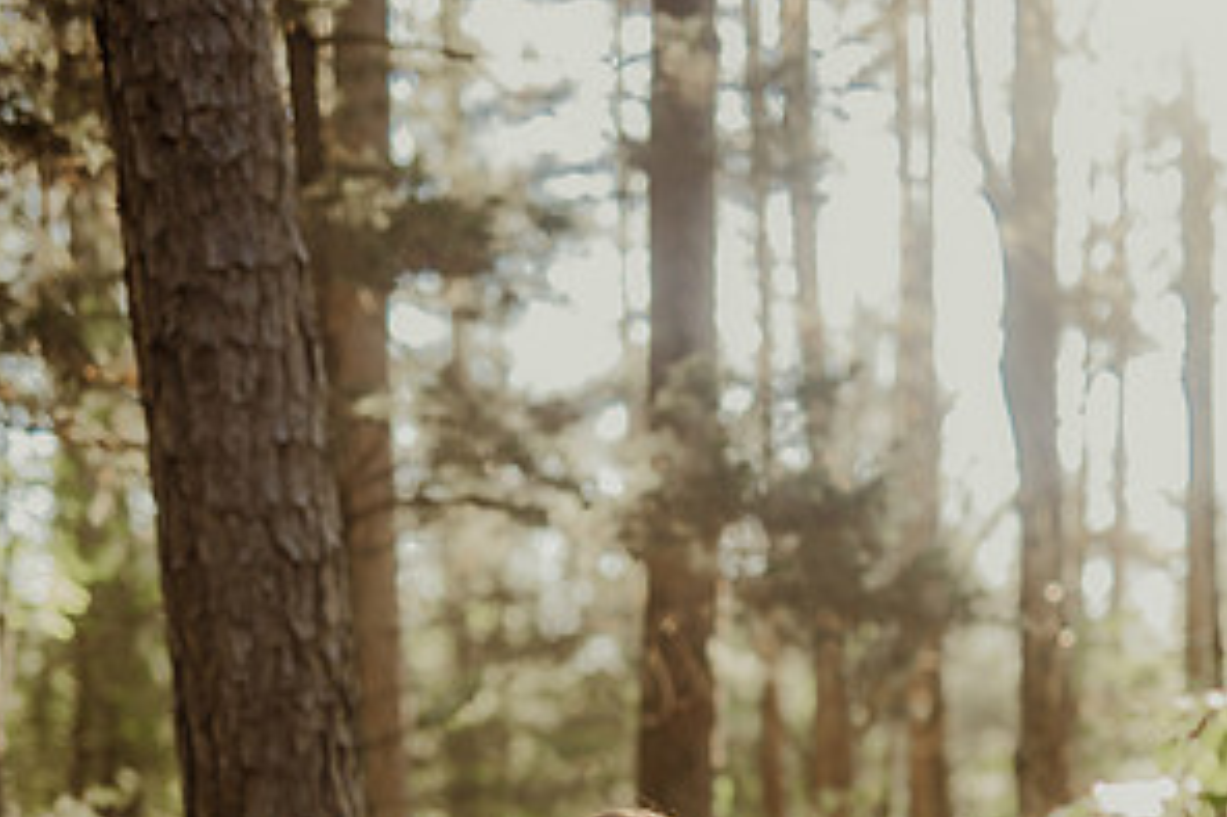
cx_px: 609
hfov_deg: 26.7
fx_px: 2589
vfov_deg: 17.3
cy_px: 917
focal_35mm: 76
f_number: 1.4
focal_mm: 50
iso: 125
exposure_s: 1/160
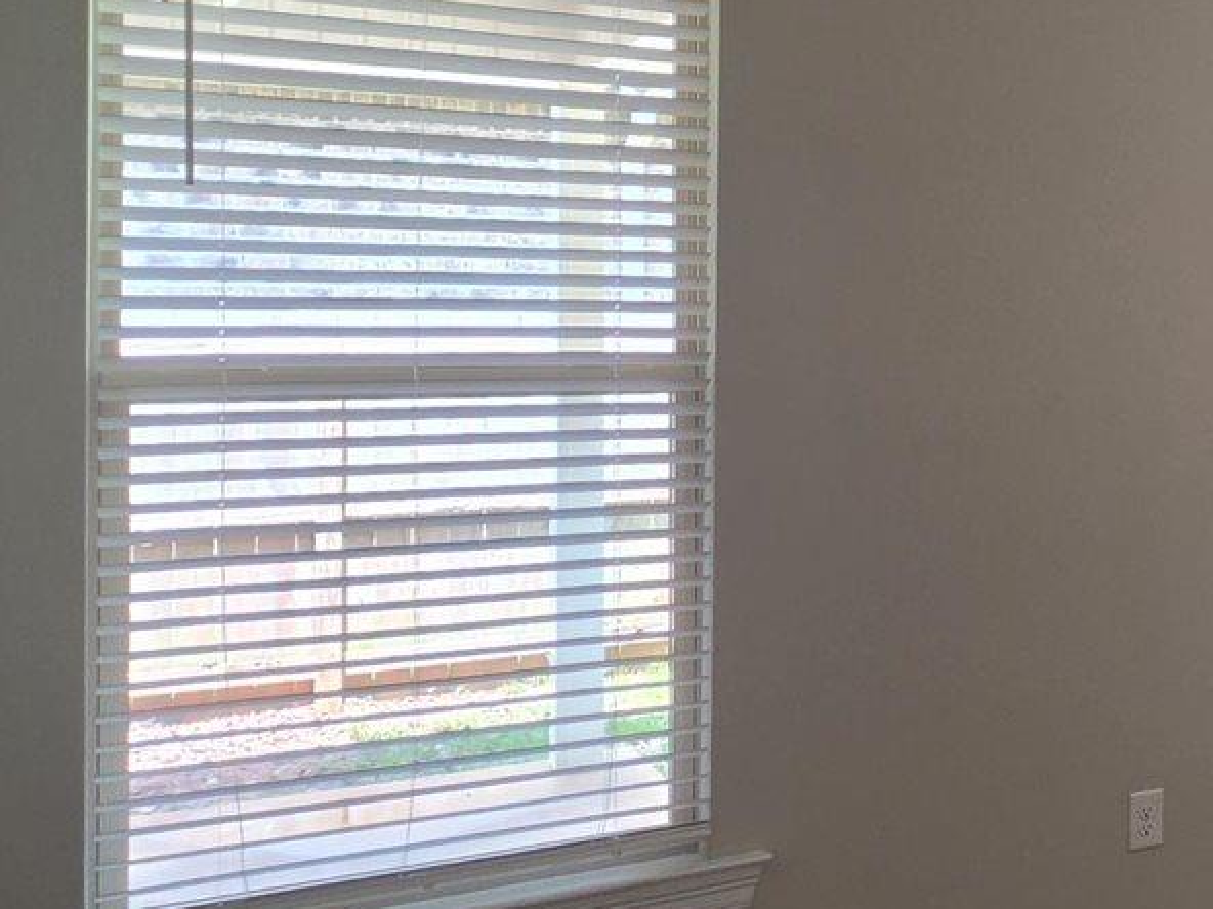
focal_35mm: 45
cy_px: 348
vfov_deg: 32.1
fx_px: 1577
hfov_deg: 32.6
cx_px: 1541
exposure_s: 1/120
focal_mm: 2.2
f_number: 1.9
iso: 200
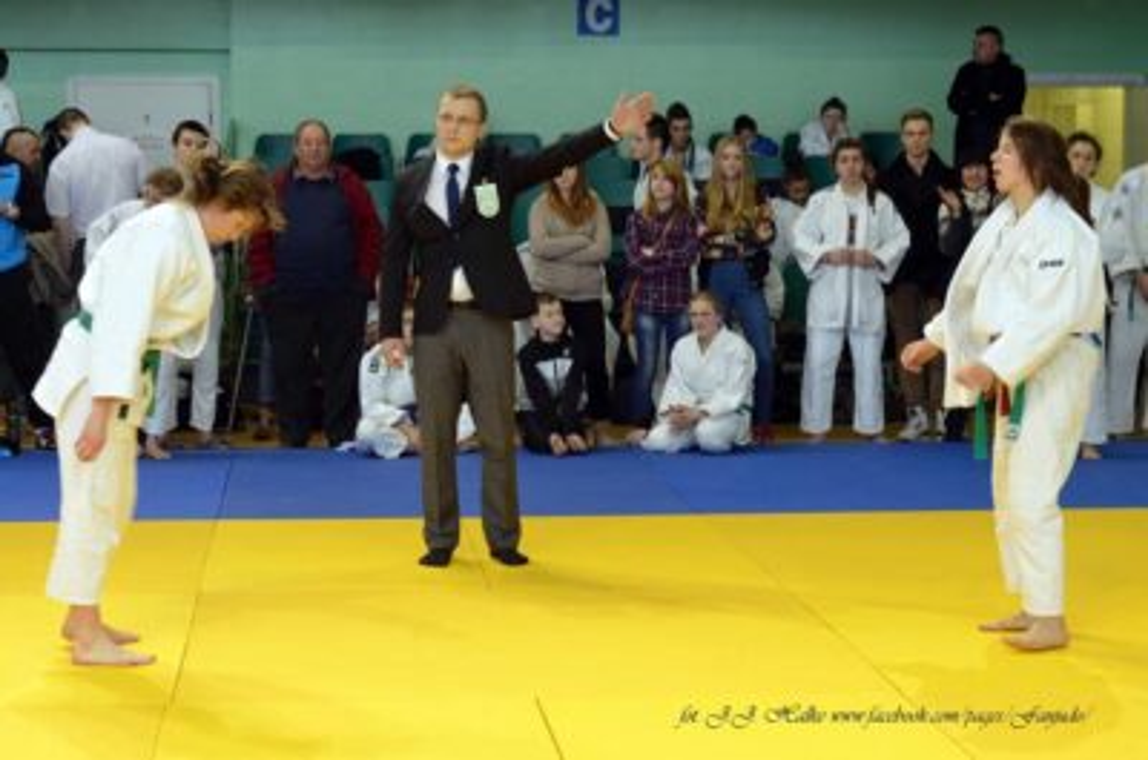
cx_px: 574
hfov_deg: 27.0
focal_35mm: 75
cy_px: 380
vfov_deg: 18.1
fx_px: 2387
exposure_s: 1/60
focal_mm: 50
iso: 500
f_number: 5
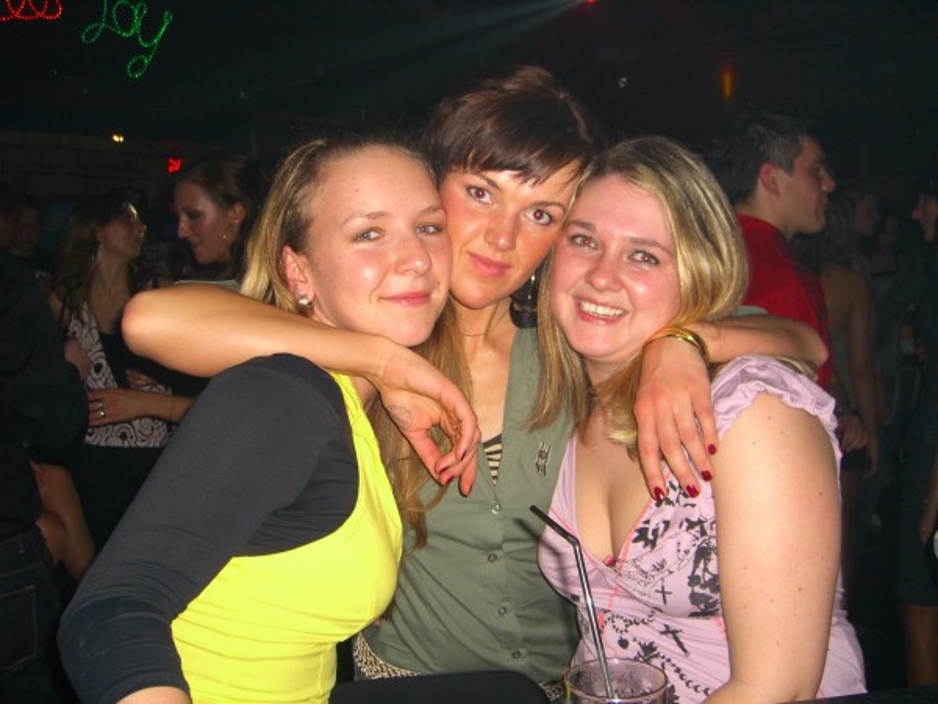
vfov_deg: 37.7
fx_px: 1030
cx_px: 469
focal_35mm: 38
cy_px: 352
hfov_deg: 49.0
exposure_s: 1/60
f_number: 2.8
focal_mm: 7.9
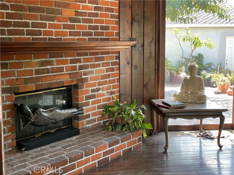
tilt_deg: -6.0
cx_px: 117
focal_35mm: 52
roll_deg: +0.6
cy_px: 88
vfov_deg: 28.0
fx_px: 352
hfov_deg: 36.8
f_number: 2
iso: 125
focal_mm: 6
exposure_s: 1/122
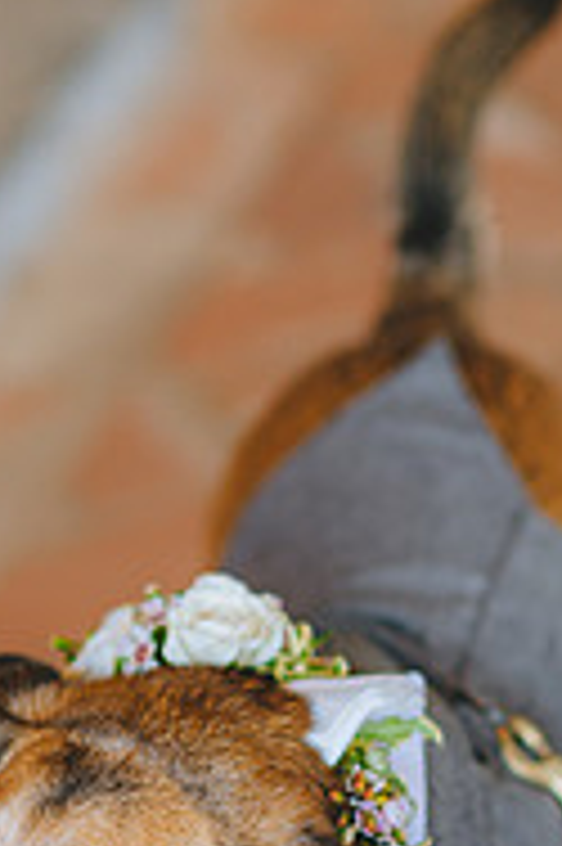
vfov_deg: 10.1
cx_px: 285
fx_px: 4762
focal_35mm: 203
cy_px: 810
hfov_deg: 6.8
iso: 200
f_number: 2
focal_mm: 85
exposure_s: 1/250
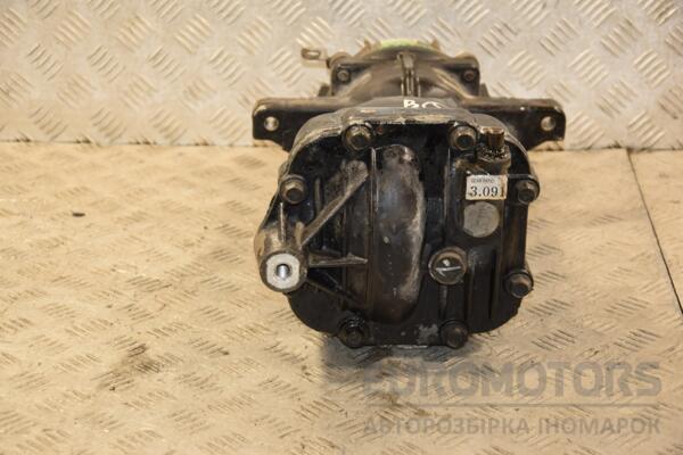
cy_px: 228
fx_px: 1878
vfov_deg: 13.8
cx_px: 342
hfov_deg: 20.6
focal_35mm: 99
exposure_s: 1/125
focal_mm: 66
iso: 800
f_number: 5.3
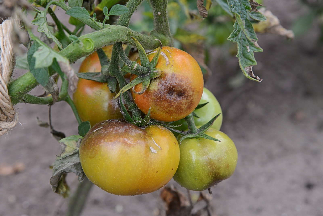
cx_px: 162
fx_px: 1077
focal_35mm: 120
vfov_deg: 11.4
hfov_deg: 17.1
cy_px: 108
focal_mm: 120
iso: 1000
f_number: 10
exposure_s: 1/200
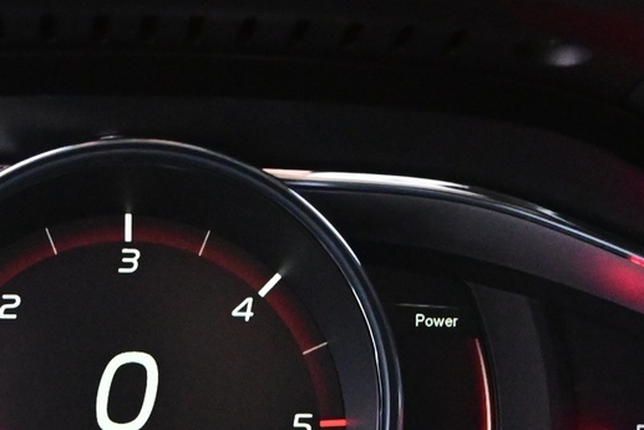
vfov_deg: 14.2
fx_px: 1724
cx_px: 117
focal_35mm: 96
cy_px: 303
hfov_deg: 20.9
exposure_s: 1/30
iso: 6400
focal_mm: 20.5
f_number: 3.8
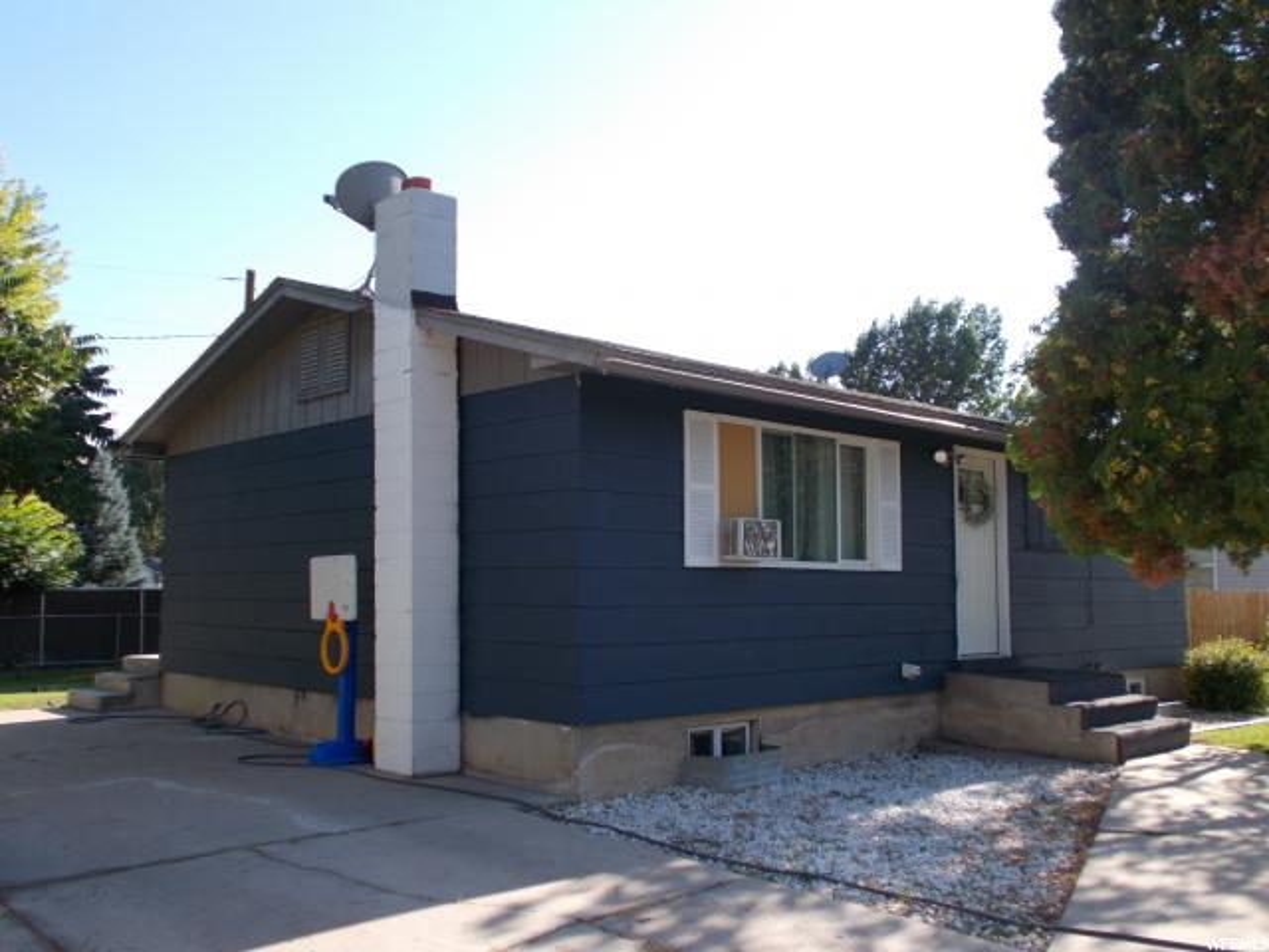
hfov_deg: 54.0
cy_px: 476
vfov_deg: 41.8
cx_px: 634
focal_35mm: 34
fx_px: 1246
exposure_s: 1/320
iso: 80
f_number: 3.6
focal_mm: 6
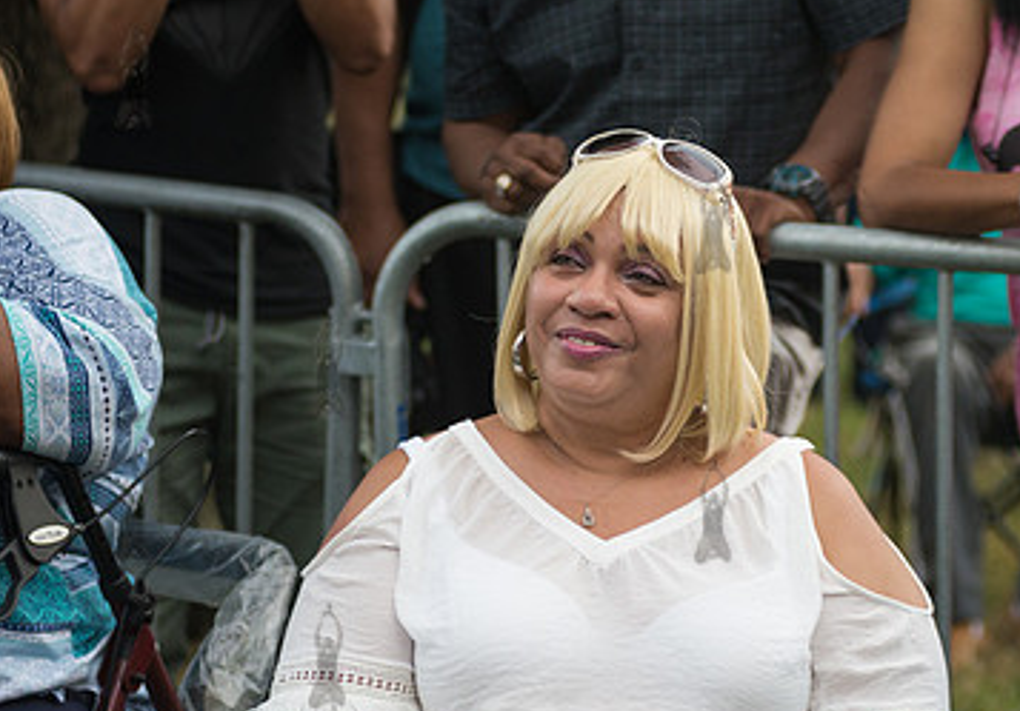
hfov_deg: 12.2
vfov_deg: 8.5
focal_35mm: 166
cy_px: 465
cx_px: 608
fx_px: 4771
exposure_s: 1/125
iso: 1250
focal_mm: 92
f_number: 3.5
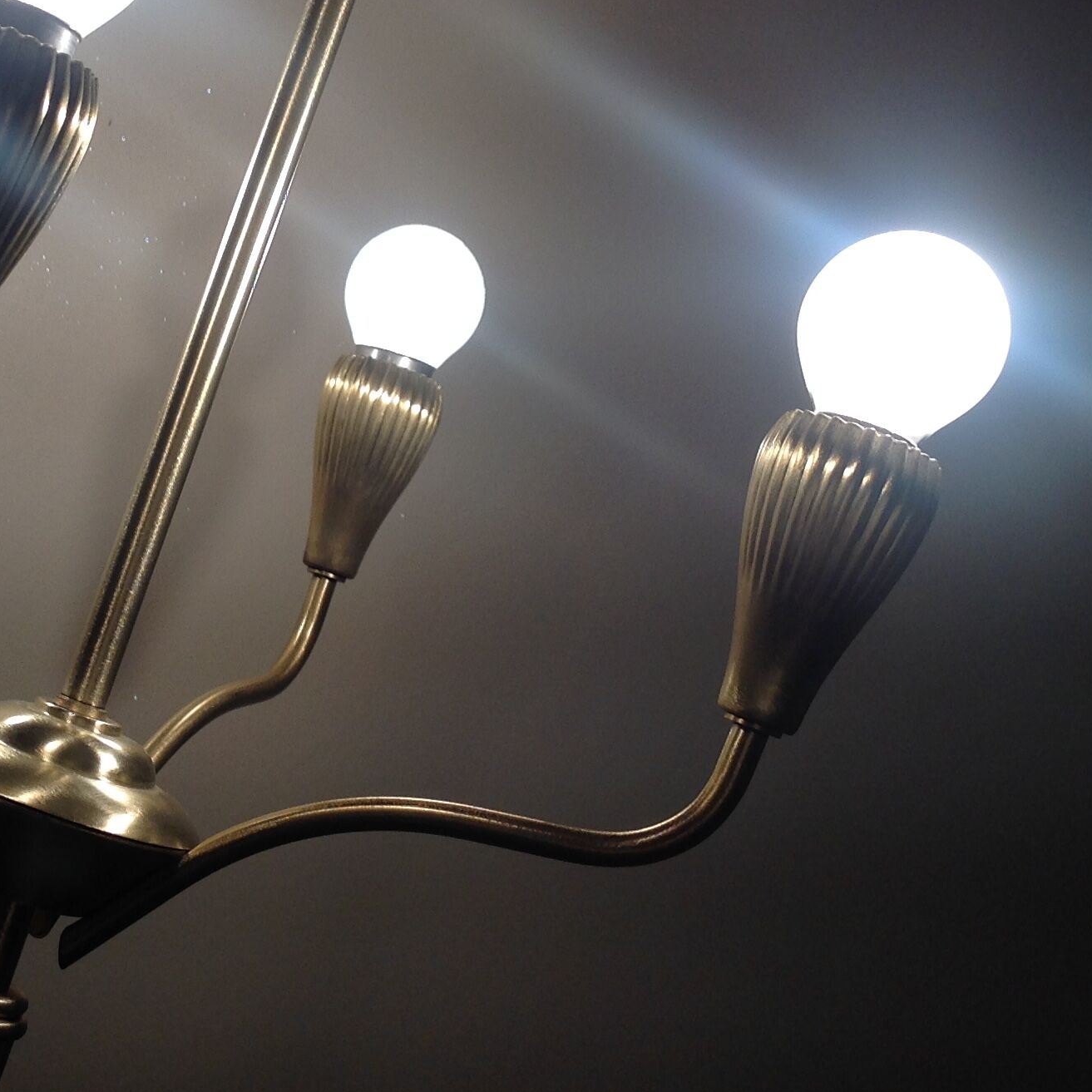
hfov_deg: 27.5
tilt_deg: +3.0
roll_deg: -19.8
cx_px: 196
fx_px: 2177
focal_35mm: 61
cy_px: 442
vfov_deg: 28.1
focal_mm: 4.28
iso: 50
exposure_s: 1/120
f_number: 2.4
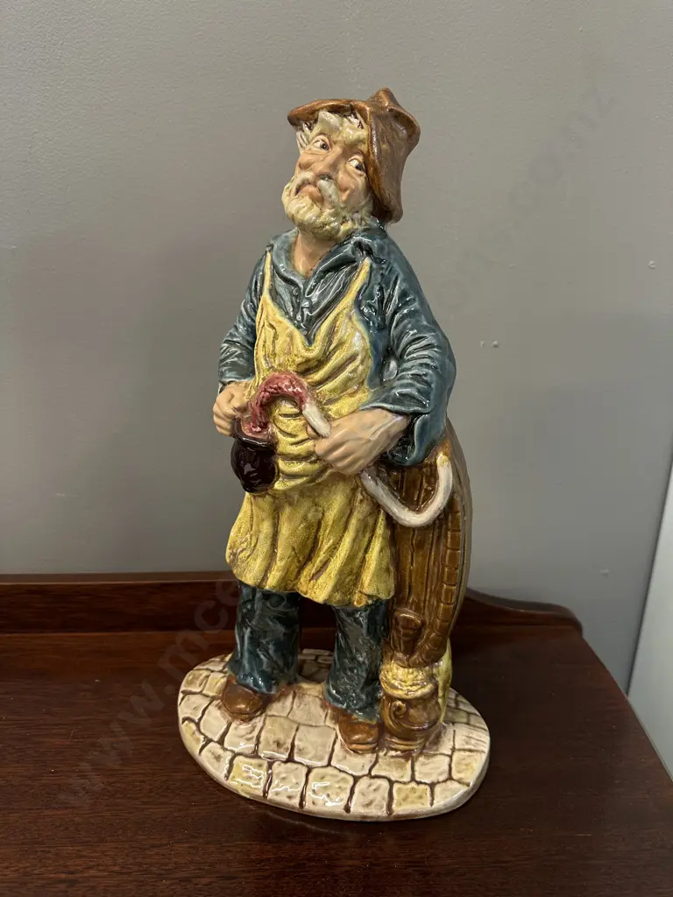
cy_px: 448
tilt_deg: -19.0
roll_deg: -1.5
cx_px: 336
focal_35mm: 24
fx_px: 622
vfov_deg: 71.6
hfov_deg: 56.8
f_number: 1.78
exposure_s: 1/50
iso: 160
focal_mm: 6.86
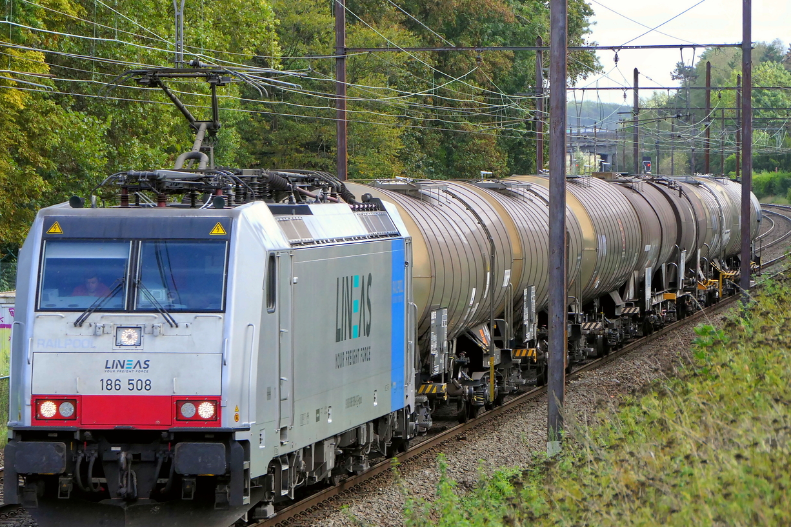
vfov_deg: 5.6
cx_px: 347
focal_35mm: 244
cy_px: 321
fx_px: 5360
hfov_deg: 8.4
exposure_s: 1/800
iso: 500
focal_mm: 68.4
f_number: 5
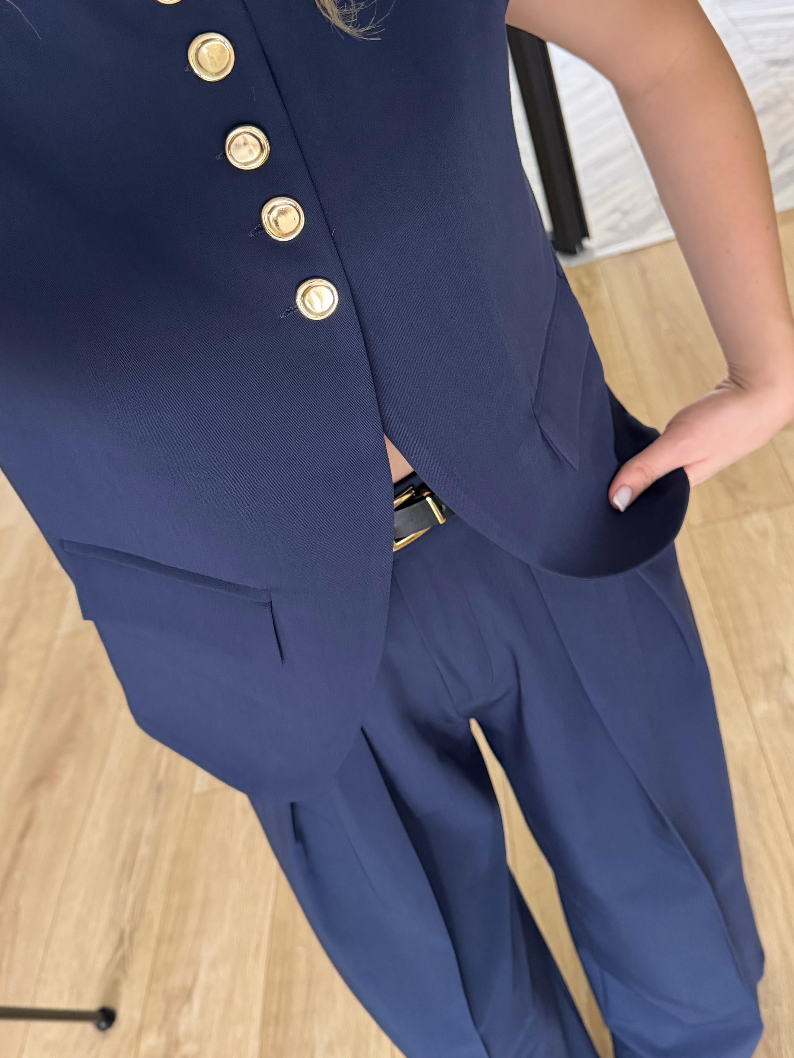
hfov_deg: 40.7
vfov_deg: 52.5
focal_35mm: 35
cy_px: 467
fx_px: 1070
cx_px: 370
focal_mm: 6.76
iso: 500
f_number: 1.78
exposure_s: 1/60
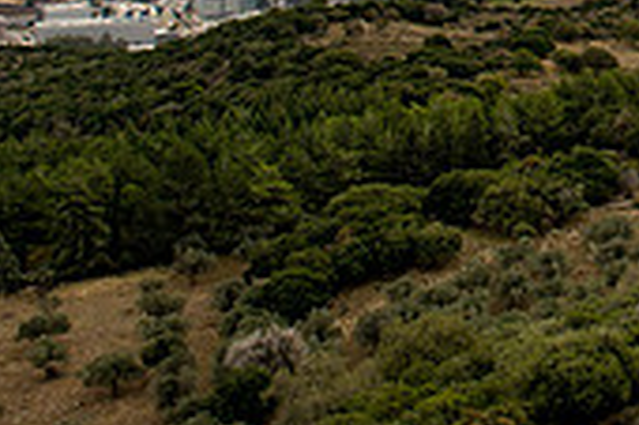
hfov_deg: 22.9
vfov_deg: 15.2
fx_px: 1454
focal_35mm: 82
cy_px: -243
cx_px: 752
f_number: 3.5
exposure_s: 1/800
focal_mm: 24
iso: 100
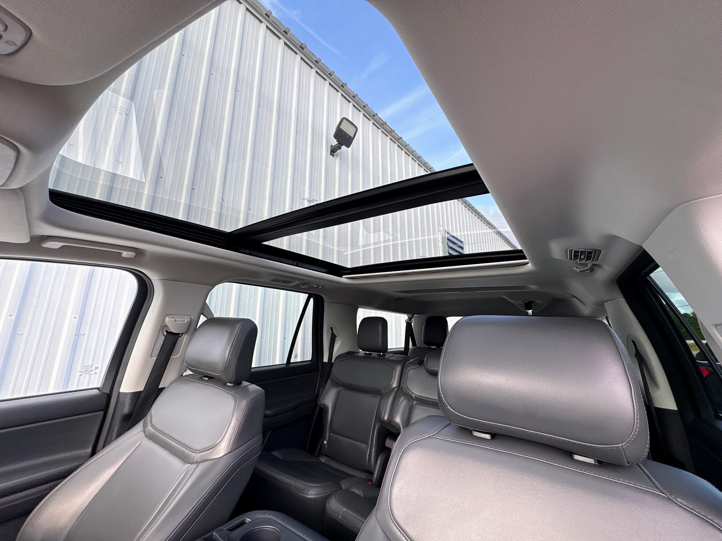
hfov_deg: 102.1
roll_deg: -0.2
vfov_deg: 85.7
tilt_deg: +13.9
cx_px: 361
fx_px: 292
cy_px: 270
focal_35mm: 14
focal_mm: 2.22
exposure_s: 1/108
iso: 80
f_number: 2.2
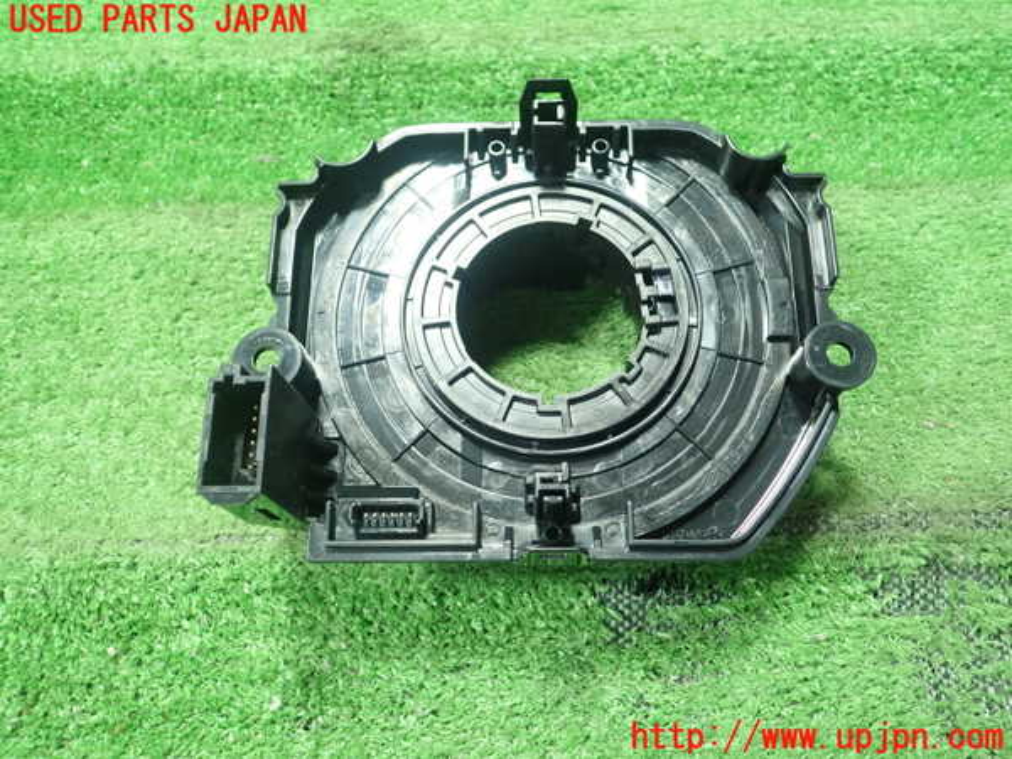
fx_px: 877
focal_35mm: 30
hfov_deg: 60.0
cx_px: 506
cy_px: 380
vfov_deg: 46.8
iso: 800
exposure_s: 1/100
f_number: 2.3
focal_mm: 5.5
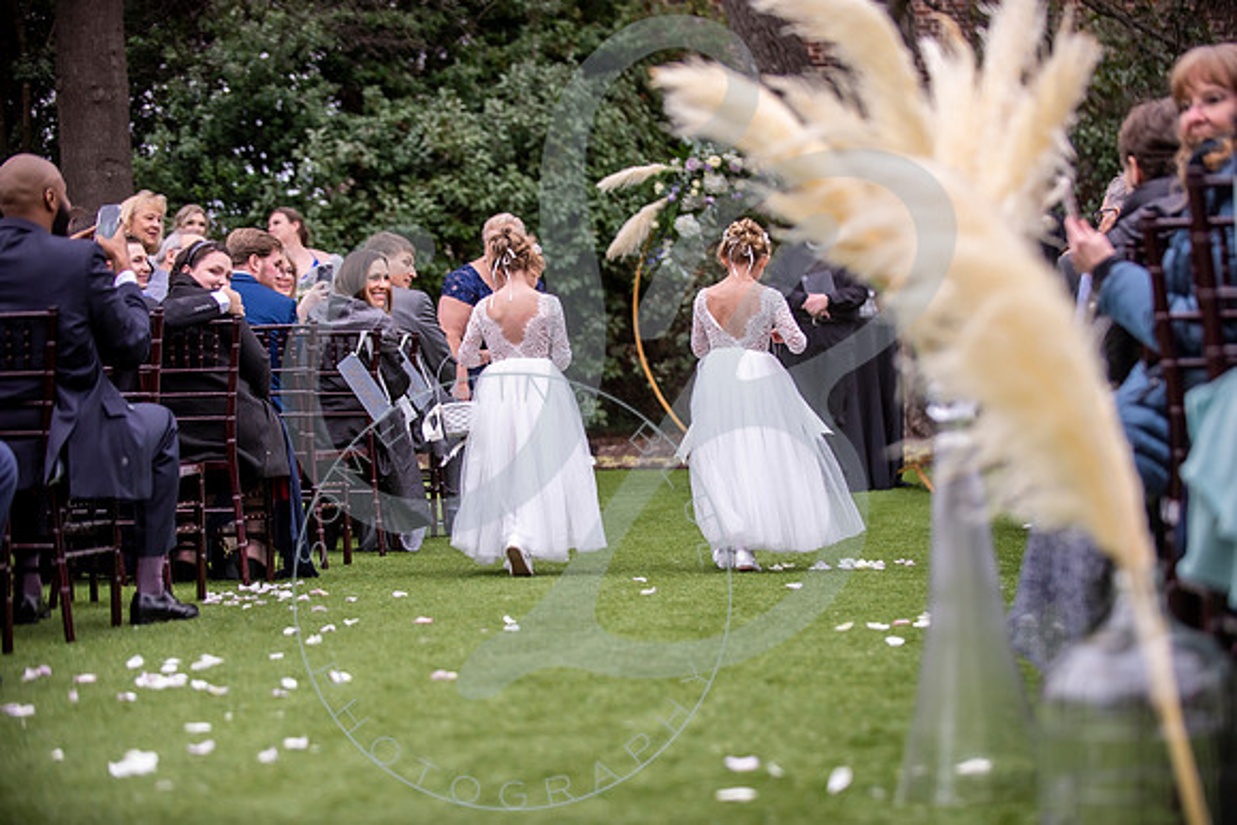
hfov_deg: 23.0
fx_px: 3034
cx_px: 628
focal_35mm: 88
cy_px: 413
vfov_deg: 15.5
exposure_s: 1/1000
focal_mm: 86
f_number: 2.8
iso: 640
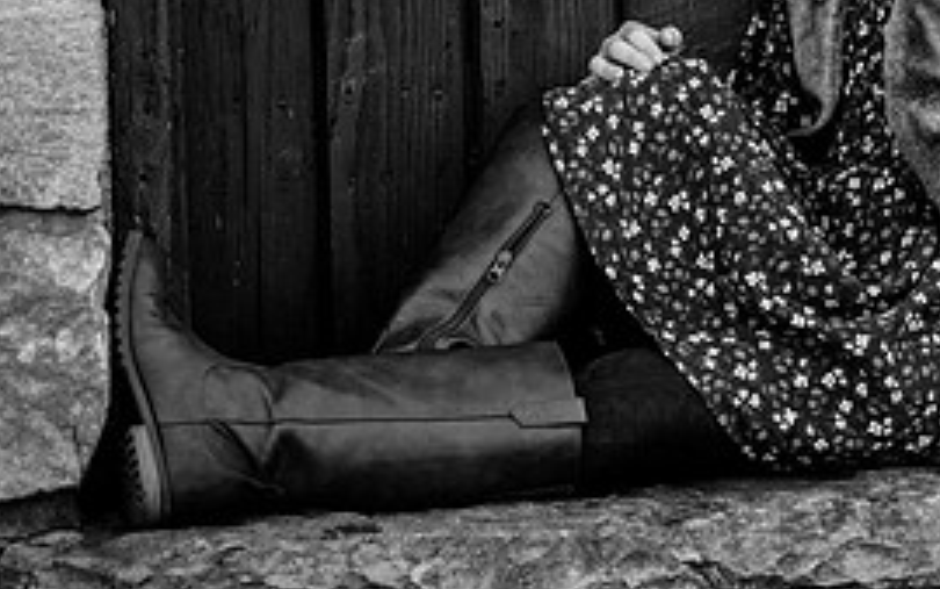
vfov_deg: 7.0
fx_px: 4767
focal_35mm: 186
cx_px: 769
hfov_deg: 11.2
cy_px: 16
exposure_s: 1/640
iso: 320
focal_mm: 85
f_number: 3.2
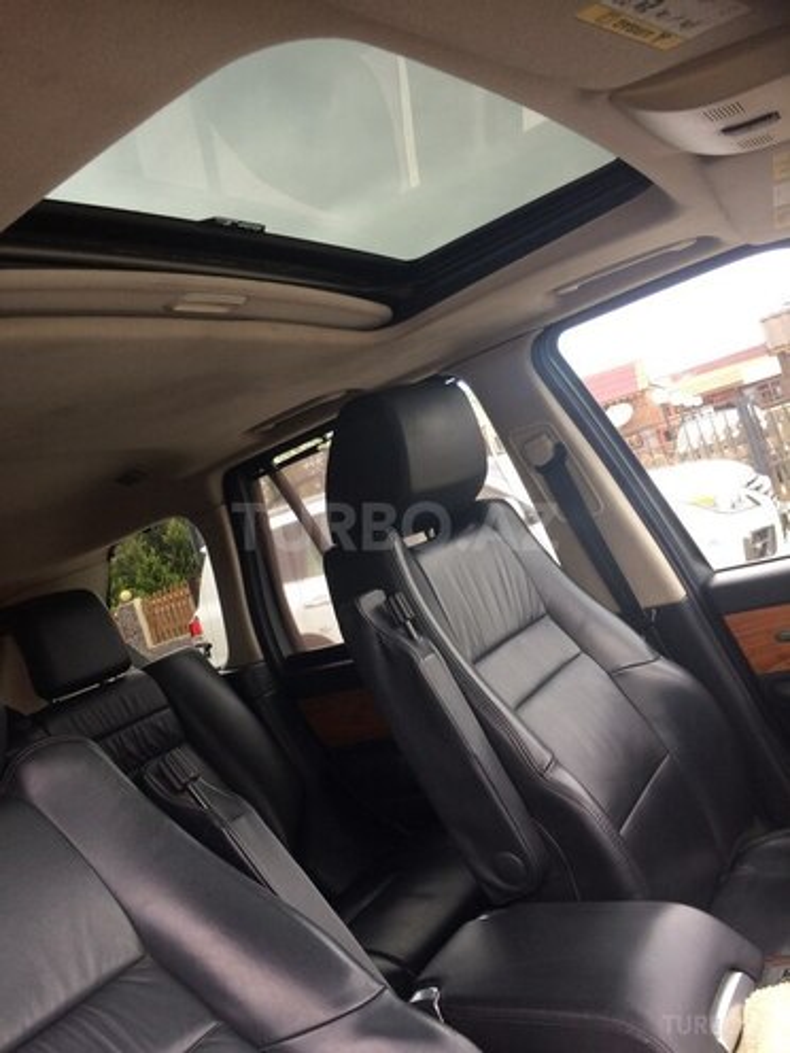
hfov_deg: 48.2
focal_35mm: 29
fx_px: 882
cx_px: 395
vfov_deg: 61.7
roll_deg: +17.7
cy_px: 526
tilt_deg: -0.7
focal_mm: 4.15
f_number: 2.2
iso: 50
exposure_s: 1/100
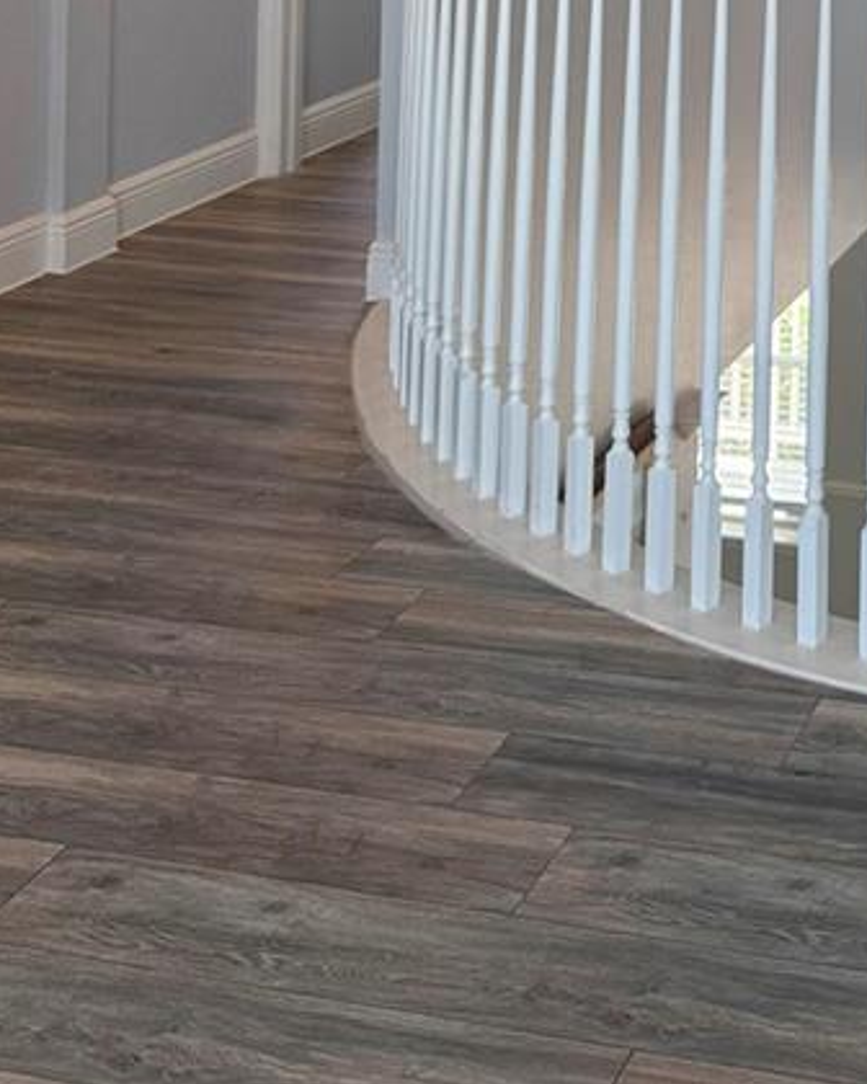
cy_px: -400
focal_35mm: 67
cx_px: 944
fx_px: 2149
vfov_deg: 24.1
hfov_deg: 21.7
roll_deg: -0.6
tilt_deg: +0.3
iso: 100
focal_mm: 6.76
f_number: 1.78
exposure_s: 1/164
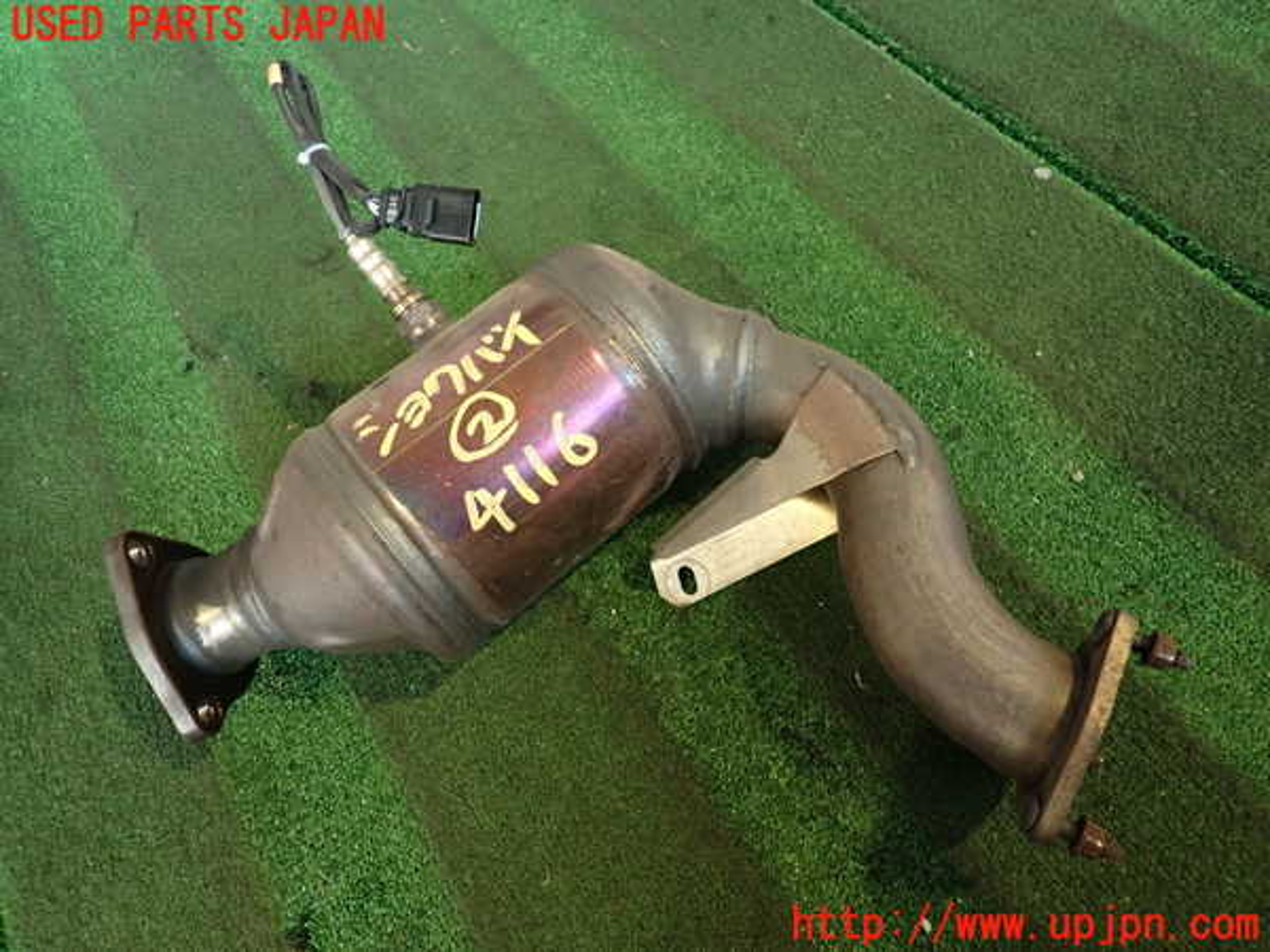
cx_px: 635
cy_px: 476
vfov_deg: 54.9
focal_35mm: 25
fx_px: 917
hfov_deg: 69.4
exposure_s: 1/30
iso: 250
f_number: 2
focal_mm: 4.5
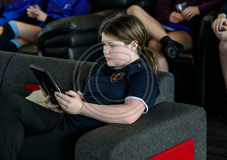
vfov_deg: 11.9
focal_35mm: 120
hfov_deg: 16.8
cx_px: 107
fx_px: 769
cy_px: 80
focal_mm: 115
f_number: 4.5
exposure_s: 1/320
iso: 5000
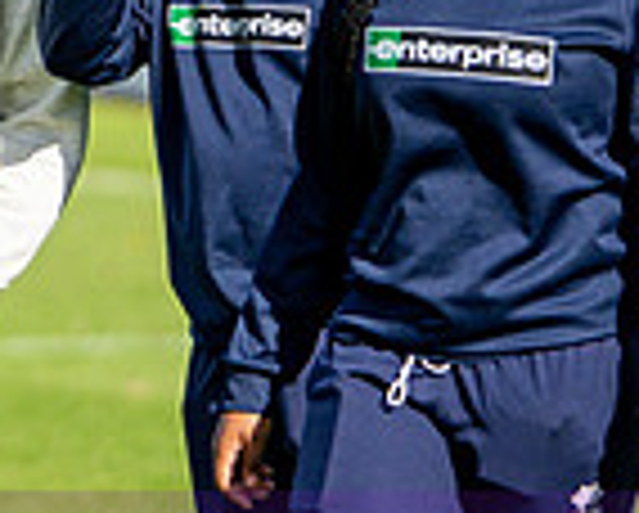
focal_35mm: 717
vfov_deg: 2.2
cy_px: 286
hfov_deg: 2.7
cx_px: 310
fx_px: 13579
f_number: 1.4
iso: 100
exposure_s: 1/8000
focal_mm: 85
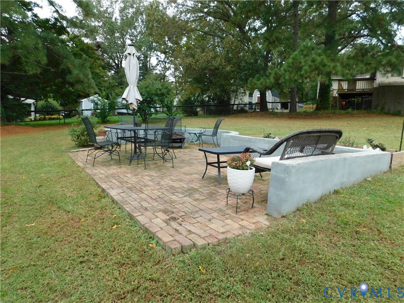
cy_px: 152
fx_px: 268
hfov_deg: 73.9
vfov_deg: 58.9
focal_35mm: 23
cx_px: 202
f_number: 3
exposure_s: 1/200
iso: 125
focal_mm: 4
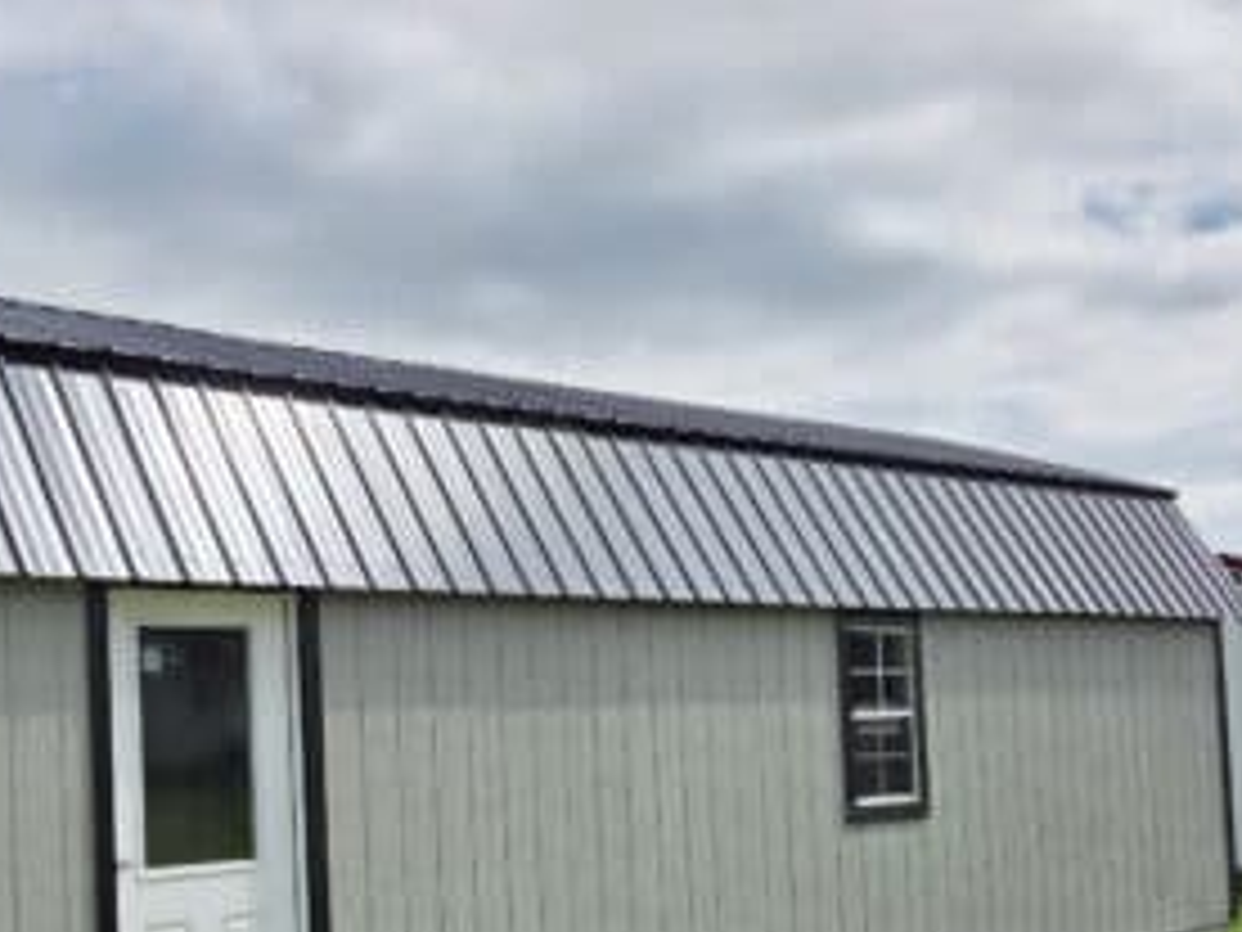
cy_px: 720
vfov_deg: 28.6
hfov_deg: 37.0
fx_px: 1794
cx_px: 274
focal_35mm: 50
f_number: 1.8
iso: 80
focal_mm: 5.4
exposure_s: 1/7734
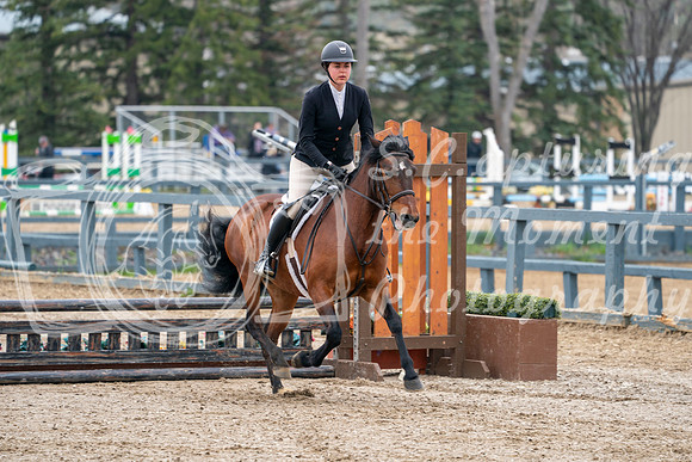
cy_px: 231
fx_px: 5537
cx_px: 346
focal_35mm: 288
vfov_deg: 4.8
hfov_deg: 7.2
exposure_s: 1/320
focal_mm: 288
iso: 250
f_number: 5.6
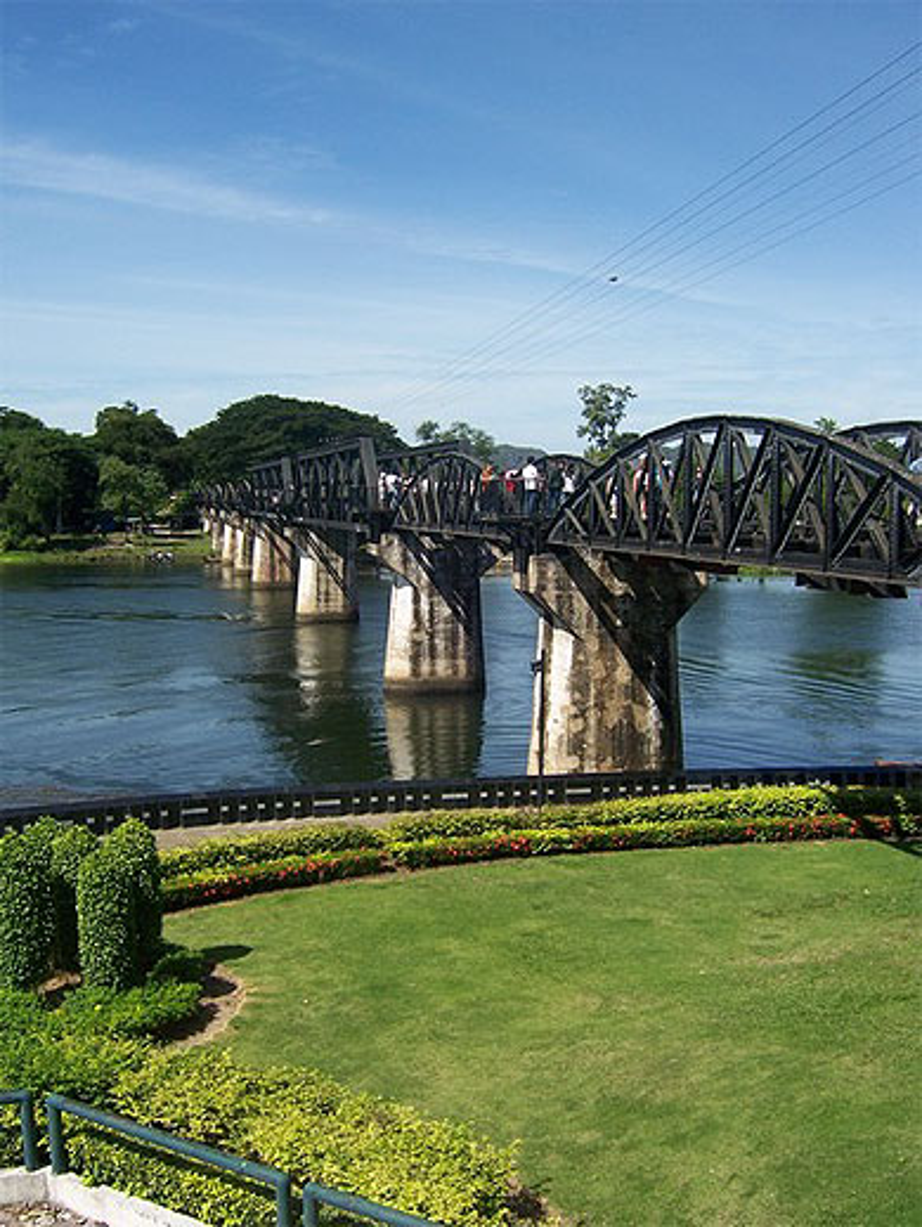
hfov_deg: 39.7
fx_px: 1277
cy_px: 614
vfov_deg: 51.3
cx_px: 461
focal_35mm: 36
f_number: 4.5
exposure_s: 1/640
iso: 80
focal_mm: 6
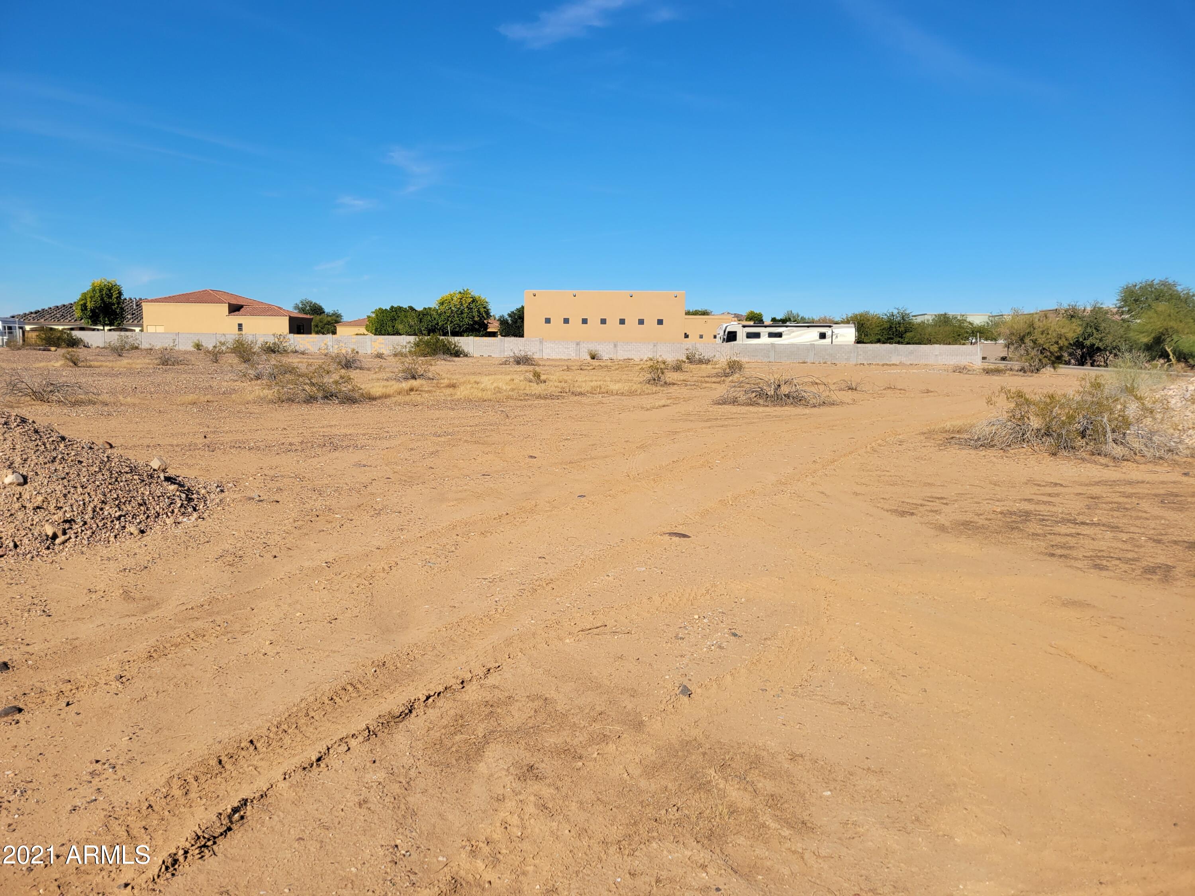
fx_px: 898
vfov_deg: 53.1
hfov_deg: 67.3
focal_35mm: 26
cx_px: 598
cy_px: 448
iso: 40
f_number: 1.8
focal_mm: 5.4
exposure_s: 1/3569
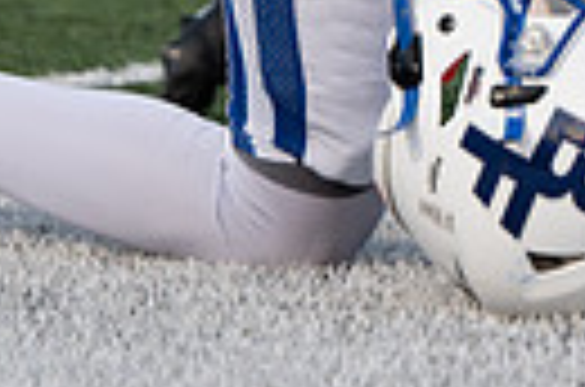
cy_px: -544
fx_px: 6970
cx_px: 673
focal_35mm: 430
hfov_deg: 4.8
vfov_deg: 3.1
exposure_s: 1/1250
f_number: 2.8
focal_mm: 83
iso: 1000
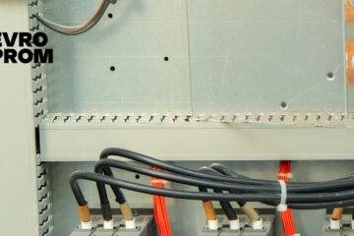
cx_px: 418
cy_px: 328
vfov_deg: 7.6
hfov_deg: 11.3
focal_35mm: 179
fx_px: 1760
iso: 1000
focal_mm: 63
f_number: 4
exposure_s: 1/320
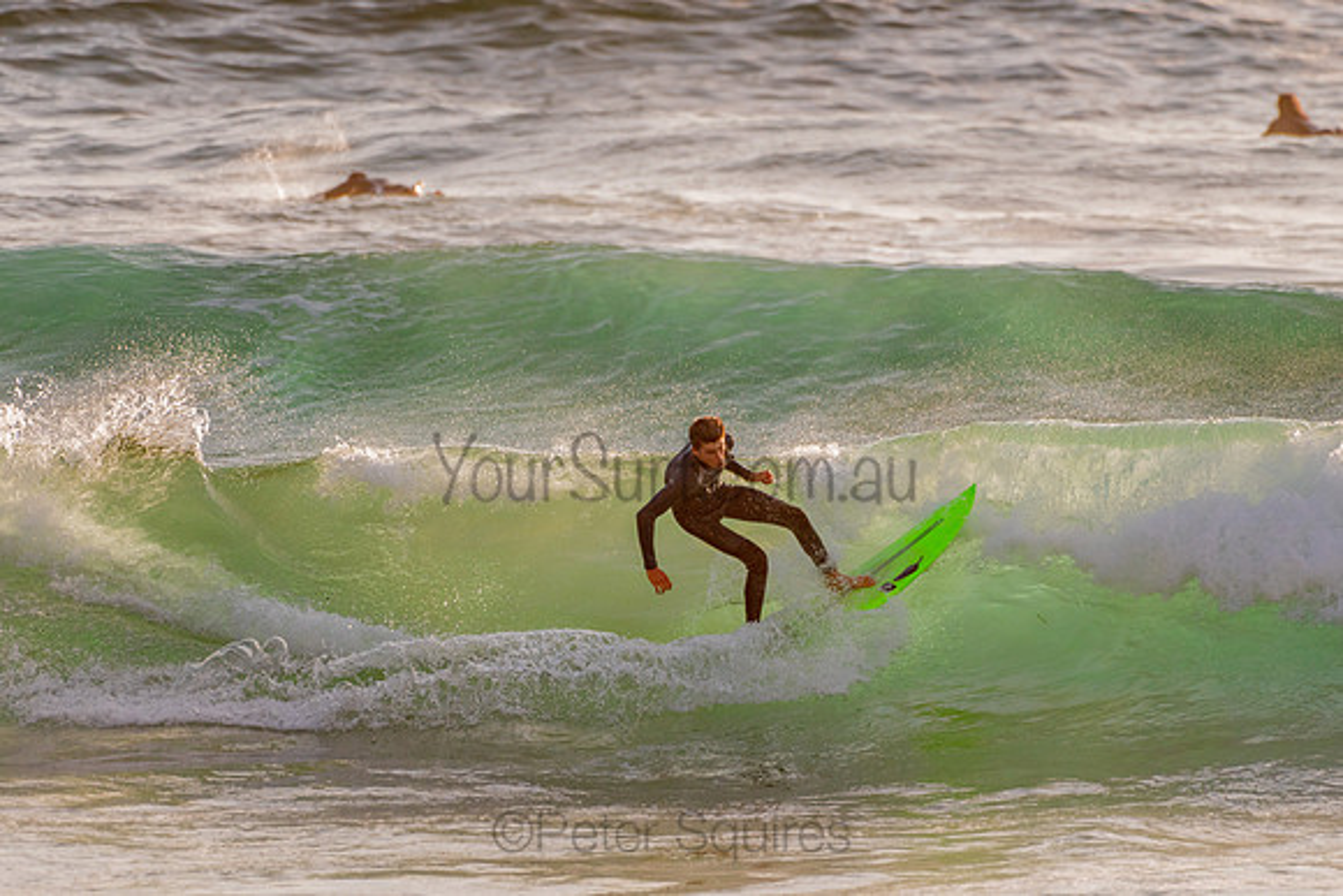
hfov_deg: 3.4
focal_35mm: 613
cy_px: 435
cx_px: 655
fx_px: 22869
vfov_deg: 2.2
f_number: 5.6
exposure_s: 1/2000
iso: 280
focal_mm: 500
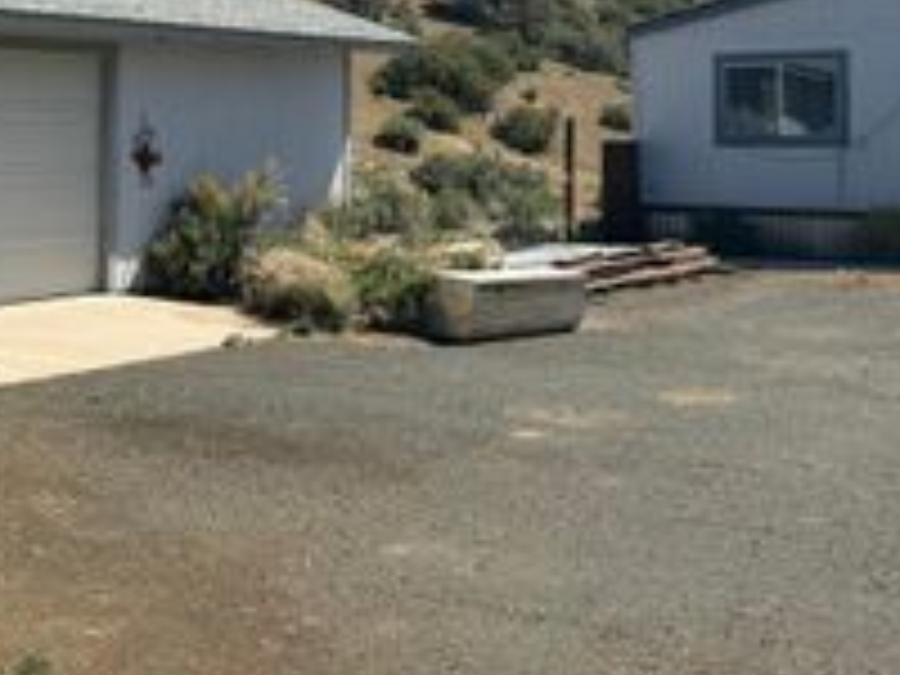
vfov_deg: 23.8
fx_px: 1560
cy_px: 79
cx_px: 374
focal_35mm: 60
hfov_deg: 32.1
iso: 80
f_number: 1.78
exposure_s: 1/5319
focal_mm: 6.76
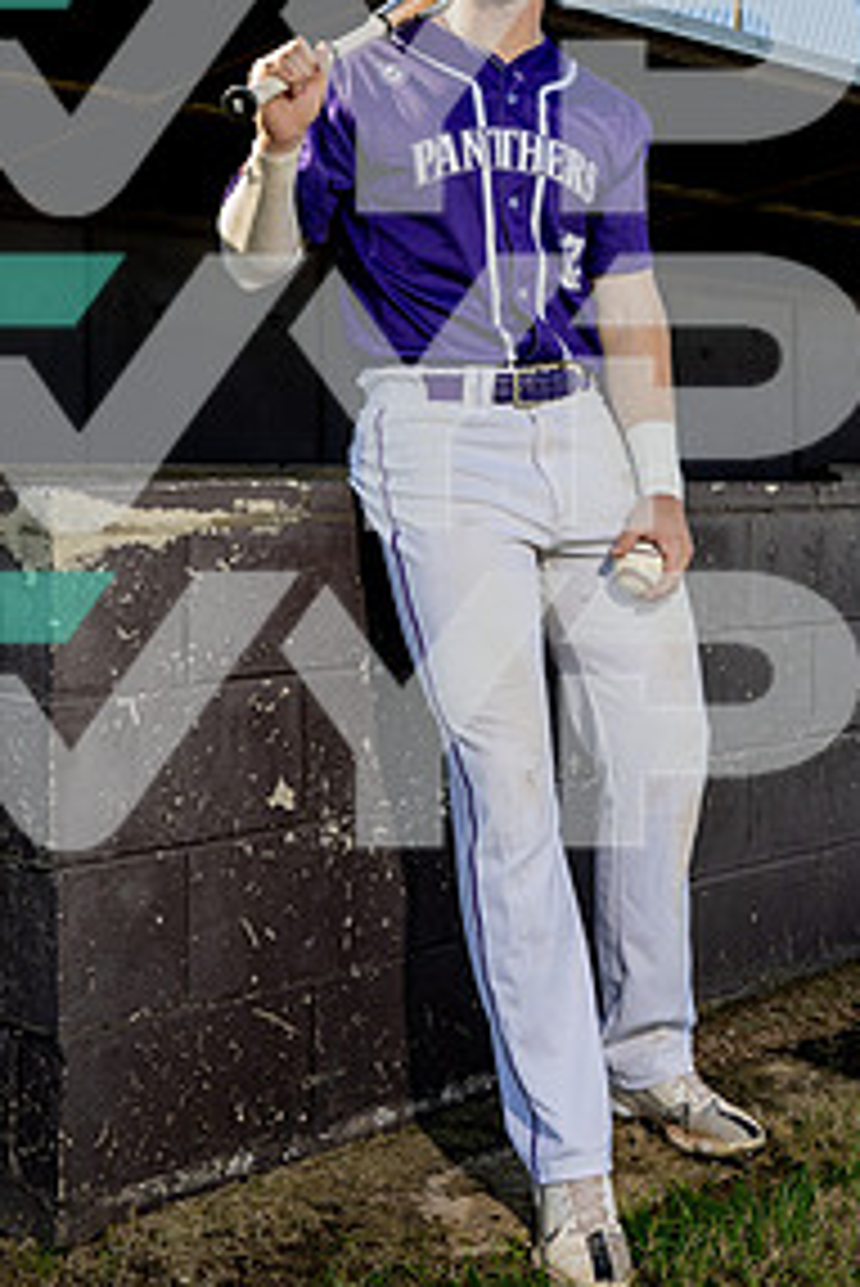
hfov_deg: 24.6
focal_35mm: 55
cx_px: 518
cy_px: 396
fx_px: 1968
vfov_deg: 35.7
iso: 80
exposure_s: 1/250
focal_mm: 35
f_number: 5.6
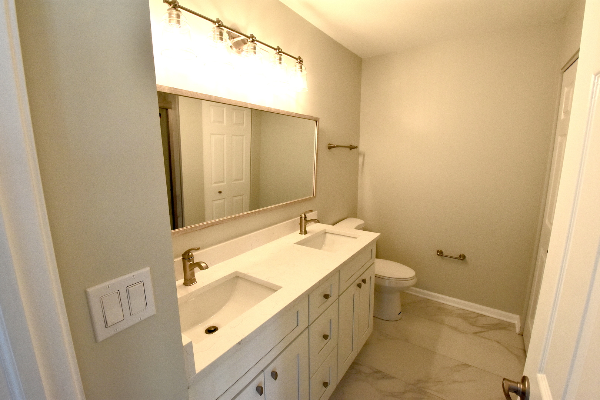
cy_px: 200
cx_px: 300
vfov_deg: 77.3
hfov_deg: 100.4
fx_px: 250
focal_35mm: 15
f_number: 7.1
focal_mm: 10
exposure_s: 1/200
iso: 800
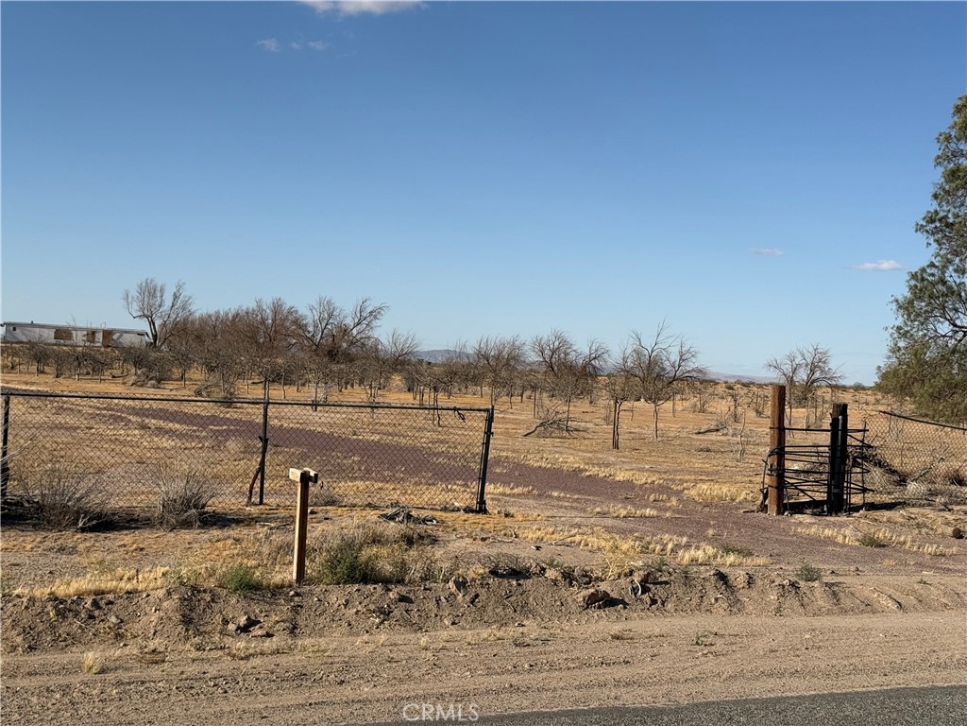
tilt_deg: +1.6
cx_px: 484
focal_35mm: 48
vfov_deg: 30.3
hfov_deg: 39.7
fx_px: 1341
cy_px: 363
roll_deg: -3.0
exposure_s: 1/7143
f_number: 1.78
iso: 64
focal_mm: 6.76
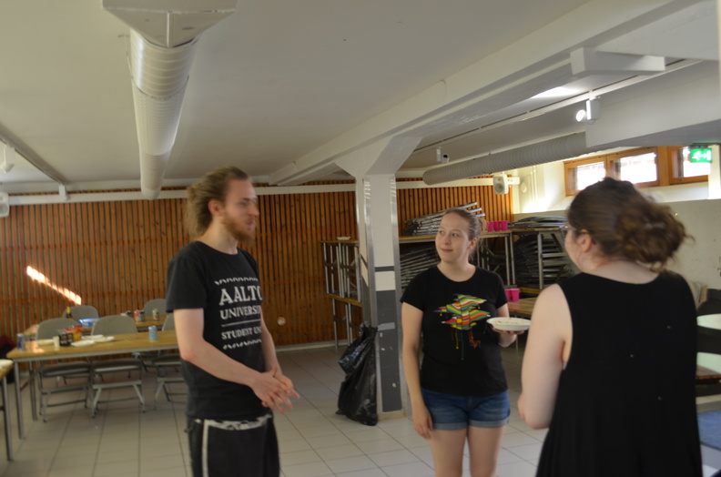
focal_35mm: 36
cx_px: 360
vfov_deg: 36.7
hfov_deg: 53.2
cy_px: 238
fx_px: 719
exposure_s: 1/6
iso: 125
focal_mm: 24
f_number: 5.6
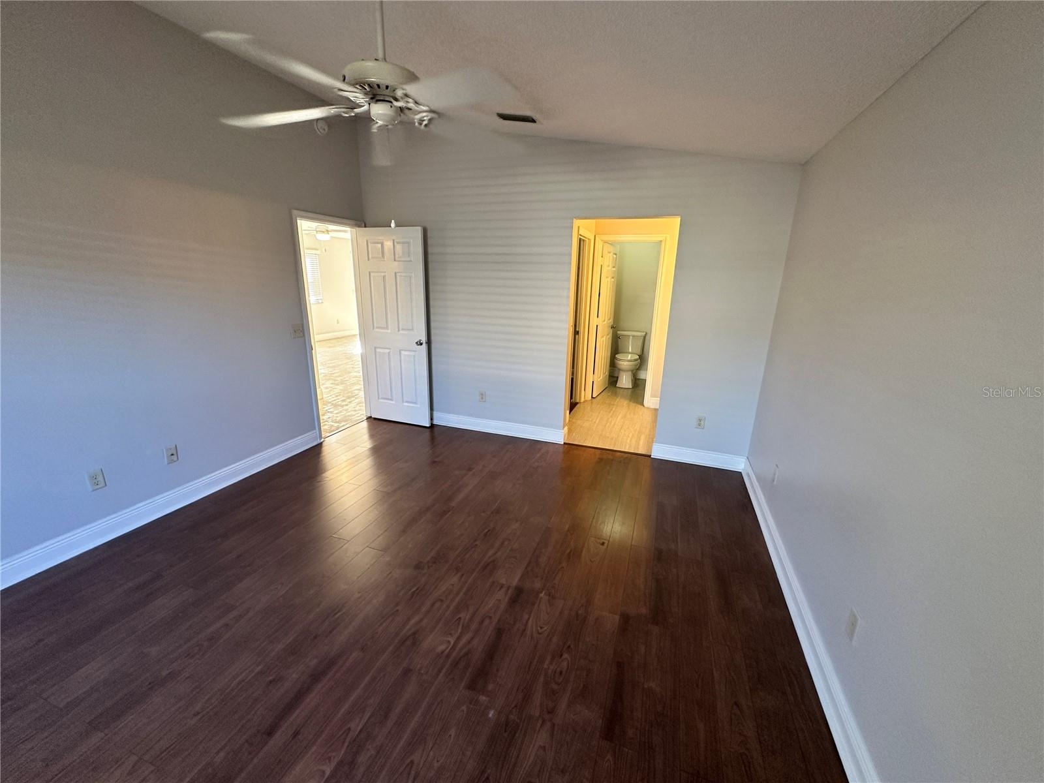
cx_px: 522
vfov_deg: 85.7
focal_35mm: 14
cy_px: 392
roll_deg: -1.2
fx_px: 422
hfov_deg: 102.1
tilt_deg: -16.0
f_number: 2.2
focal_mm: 2.22
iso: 200
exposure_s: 1/60
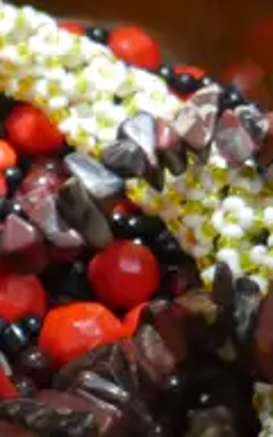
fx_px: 3631
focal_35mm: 305
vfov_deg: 6.9
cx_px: -805
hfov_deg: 4.0
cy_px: 456
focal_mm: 27
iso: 3200
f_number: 5.3
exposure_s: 1/60
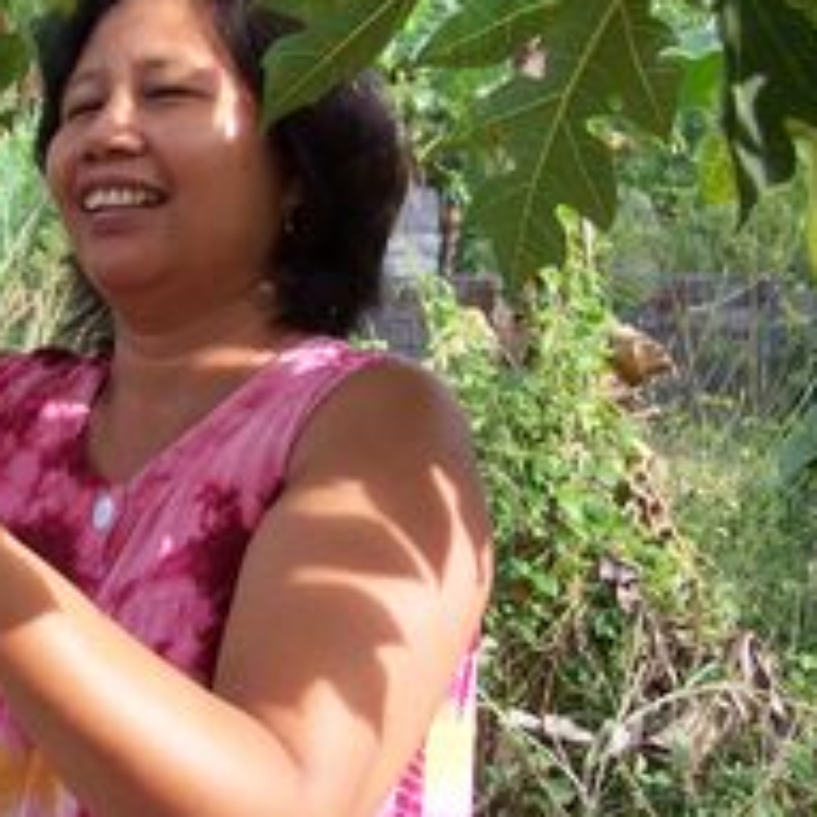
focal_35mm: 70
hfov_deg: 23.8
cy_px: 230
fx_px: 1869
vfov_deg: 24.4
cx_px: 43
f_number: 2.8
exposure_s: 1/250
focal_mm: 8
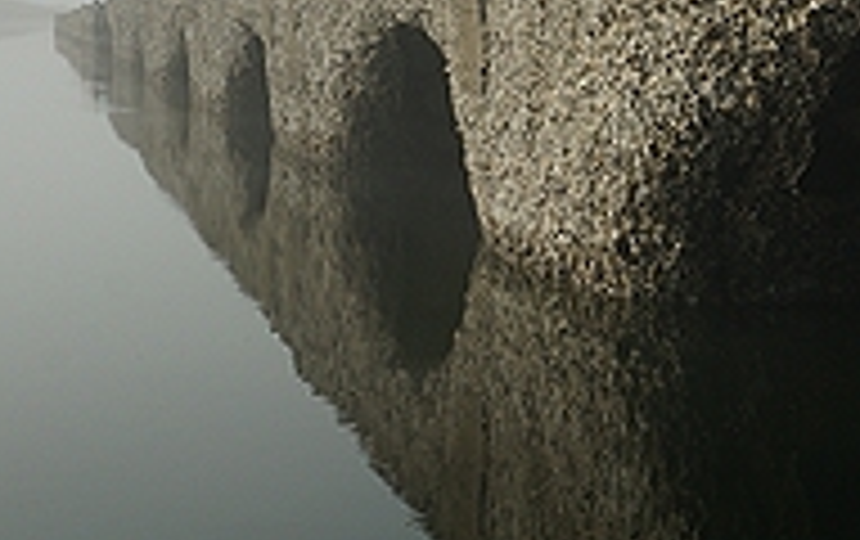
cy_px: 130
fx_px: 2472
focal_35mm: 105
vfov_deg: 12.4
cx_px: 840
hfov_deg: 19.2
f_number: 13
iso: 100
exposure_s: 1/100
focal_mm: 27
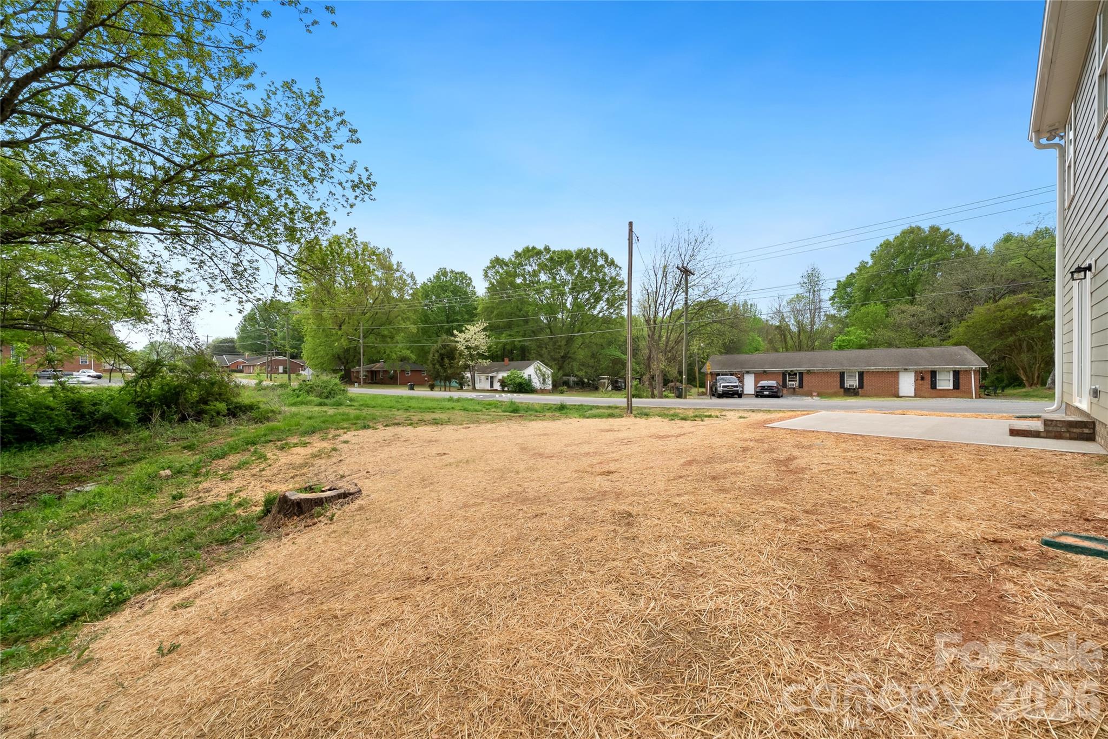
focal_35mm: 12
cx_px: 554
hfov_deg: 112.6
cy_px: 370
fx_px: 369
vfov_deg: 90.1
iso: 100
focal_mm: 12
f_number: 10
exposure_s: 1/13
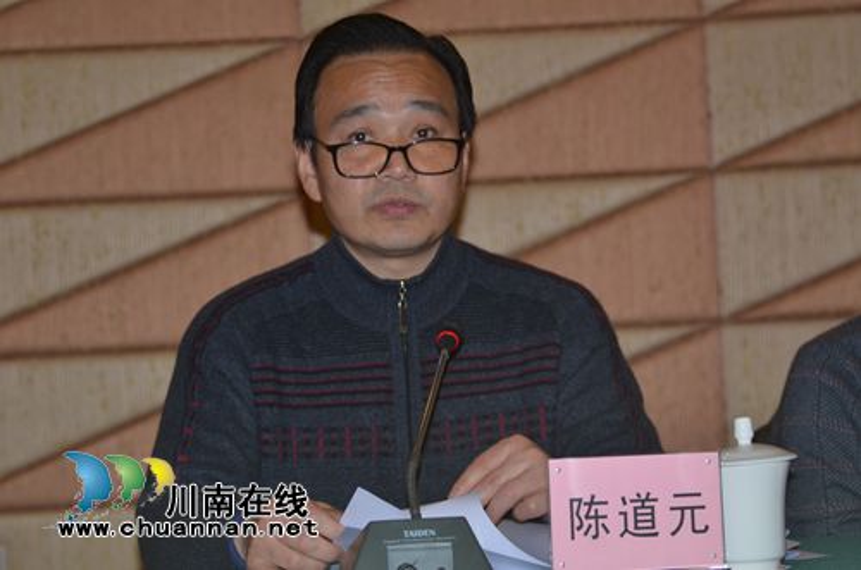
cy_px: 285
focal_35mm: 108
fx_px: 2577
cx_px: 430
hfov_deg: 19.0
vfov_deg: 12.6
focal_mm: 72
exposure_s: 1/60
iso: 100
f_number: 5
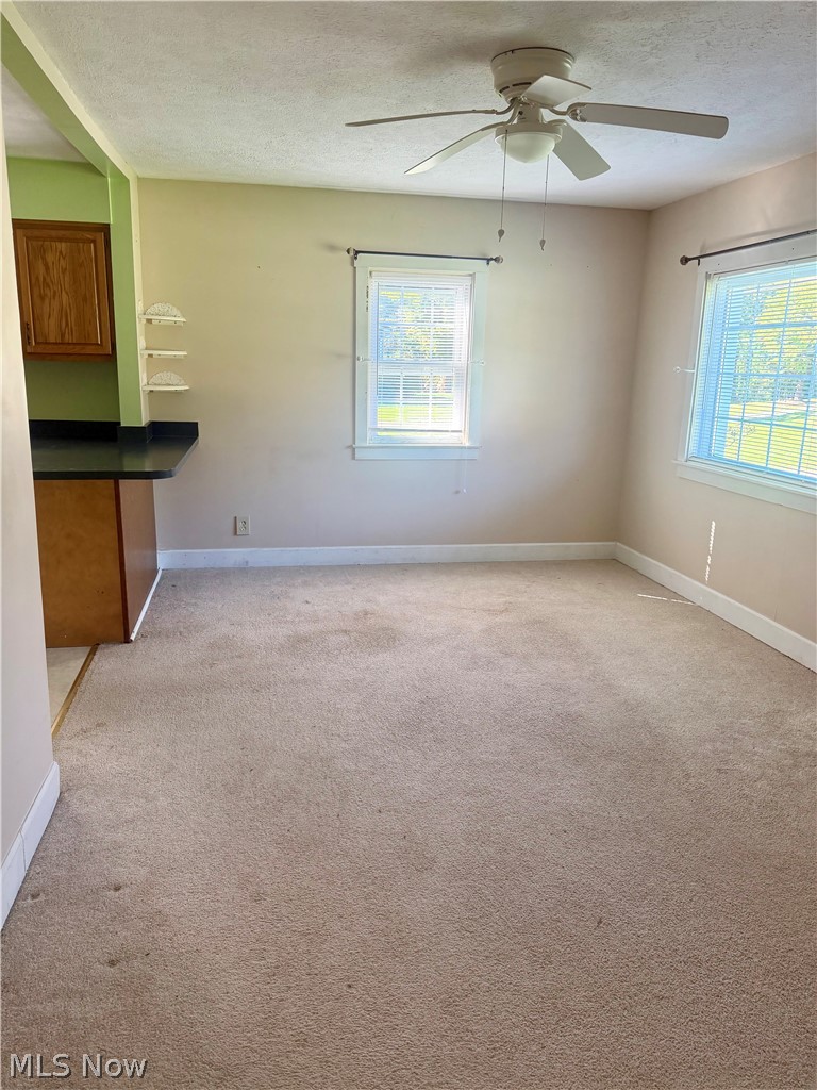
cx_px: 408
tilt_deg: -13.5
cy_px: 545
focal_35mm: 24
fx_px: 755
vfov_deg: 71.6
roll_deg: -1.2
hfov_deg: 56.8
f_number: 1.78
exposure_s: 1/140
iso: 200
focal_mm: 6.76
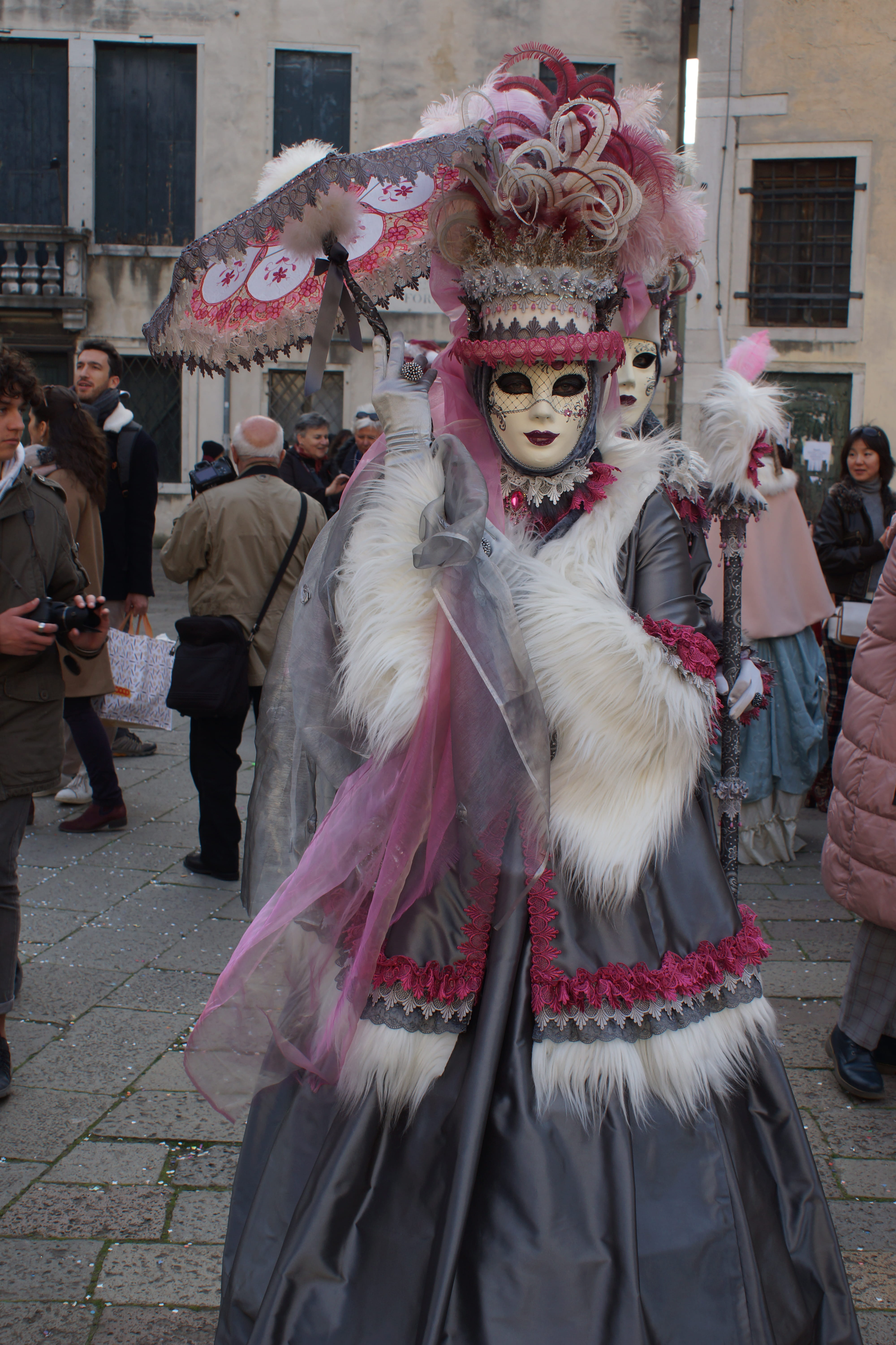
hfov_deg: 31.9
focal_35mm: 42
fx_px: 1568
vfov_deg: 46.4
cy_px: 672
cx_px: 448
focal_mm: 28
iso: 100
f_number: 6.7
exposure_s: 1/125
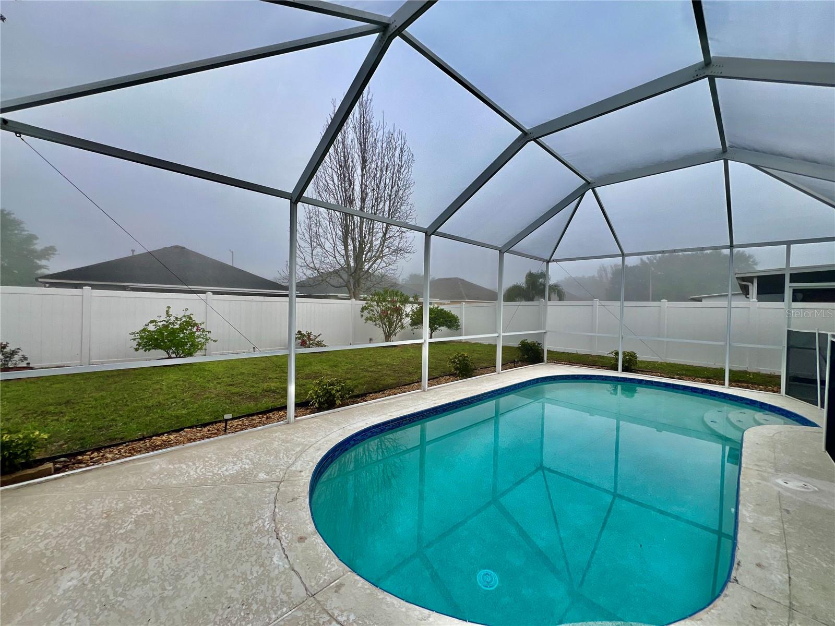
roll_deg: -1.1
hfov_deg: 106.2
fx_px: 314
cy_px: 313
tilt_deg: -1.5
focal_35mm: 13
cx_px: 418
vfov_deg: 89.9
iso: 32
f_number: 1.8
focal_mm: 1.57
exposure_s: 1/389
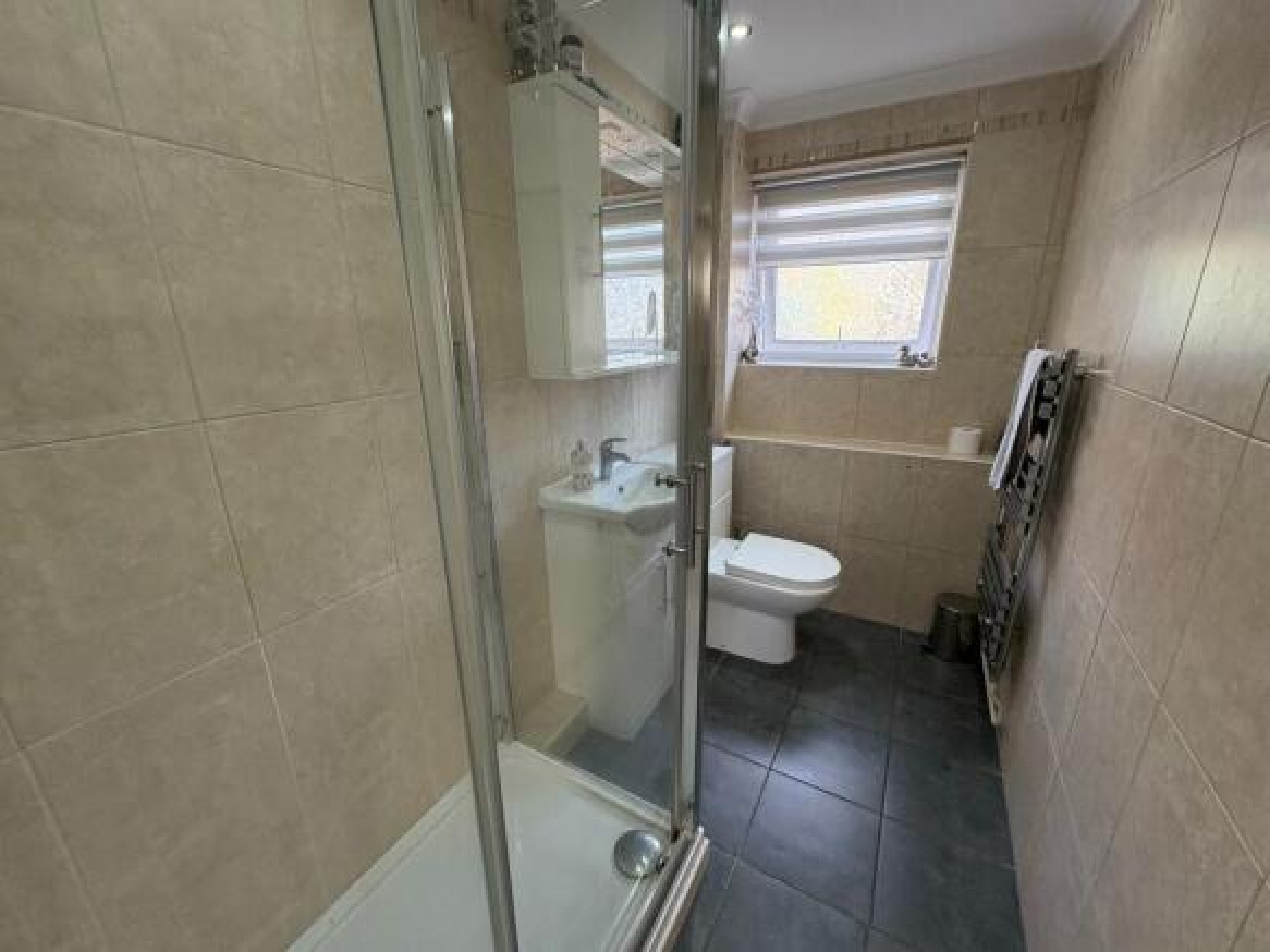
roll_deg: +1.1
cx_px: 635
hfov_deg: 102.1
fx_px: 514
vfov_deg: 85.7
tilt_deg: -17.4
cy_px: 476
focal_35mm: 14
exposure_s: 1/97
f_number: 2.2
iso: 250
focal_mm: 2.22
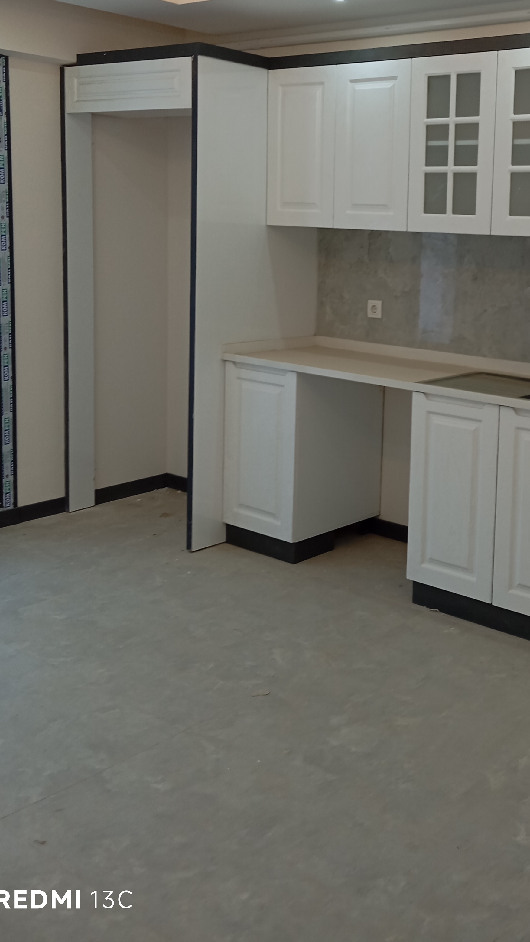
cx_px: 419
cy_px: 331
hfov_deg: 29.1
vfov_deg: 49.8
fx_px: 999
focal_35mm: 40
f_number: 1.8
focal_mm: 4.22
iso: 364
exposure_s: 1/50
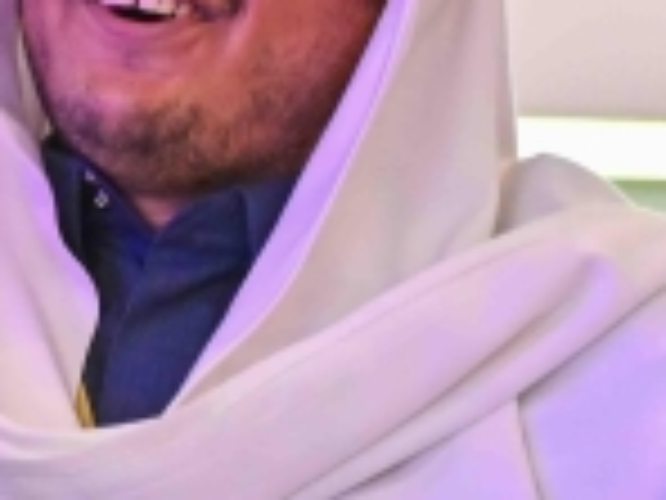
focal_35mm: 583
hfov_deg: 3.4
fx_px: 11217
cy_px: 590
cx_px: -914
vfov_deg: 2.5
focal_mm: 90
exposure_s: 1/160
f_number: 2.8
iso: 2000
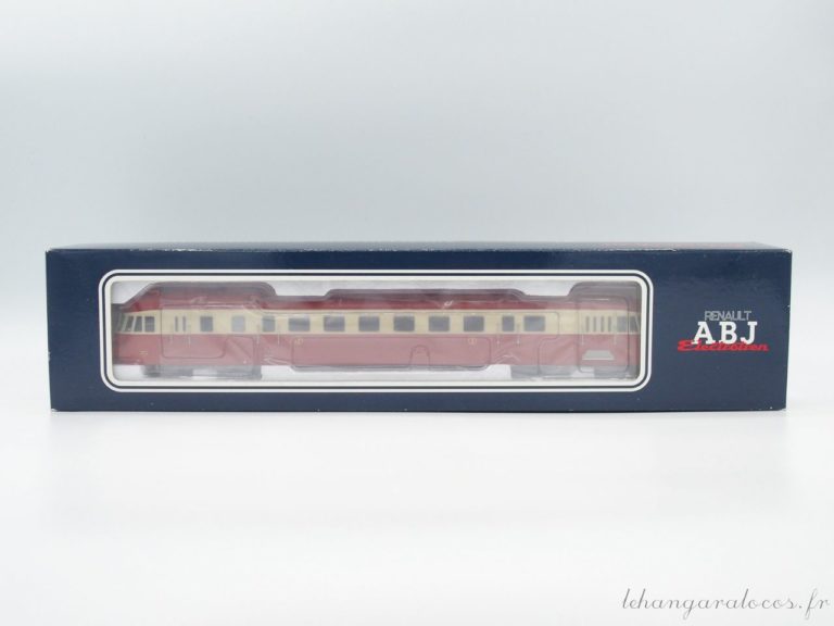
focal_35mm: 42
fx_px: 1012
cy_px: 313
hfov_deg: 44.8
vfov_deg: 34.3
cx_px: 417
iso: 400
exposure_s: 1/400
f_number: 4
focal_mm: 9
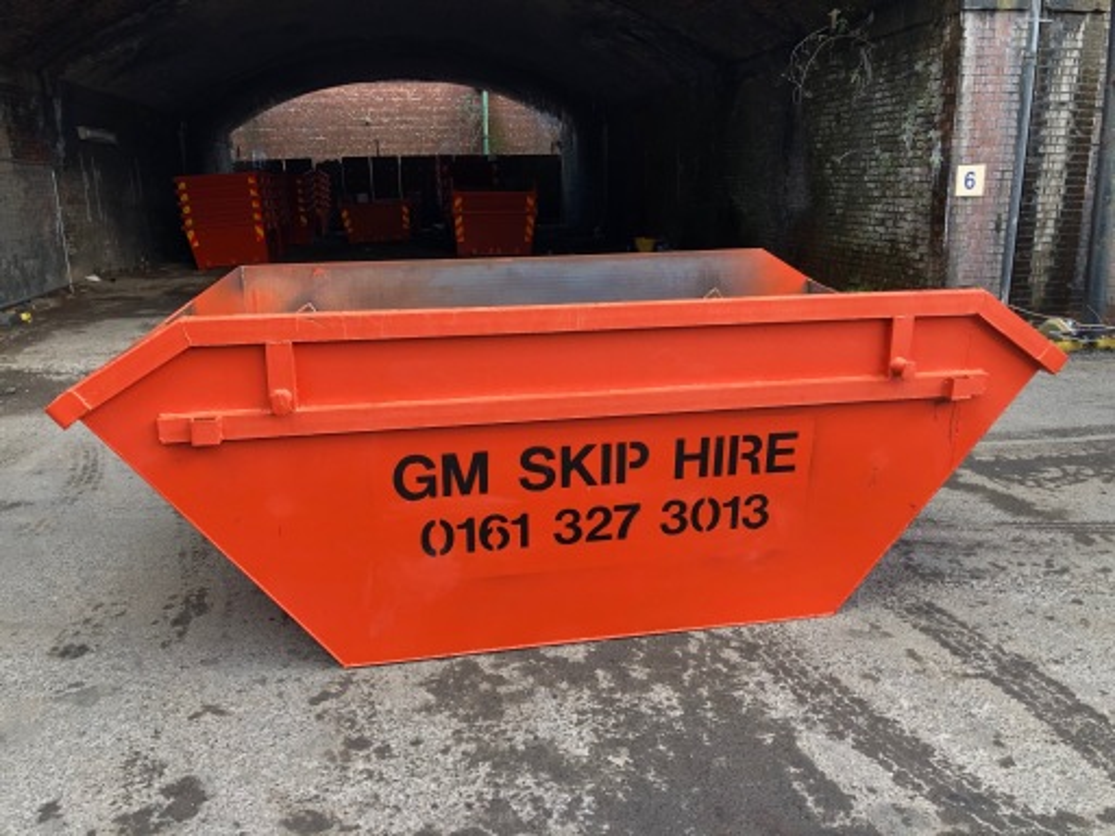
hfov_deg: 63.4
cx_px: 558
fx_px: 902
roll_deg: +3.1
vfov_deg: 49.7
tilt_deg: -14.8
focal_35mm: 28
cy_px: 418
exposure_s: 1/120
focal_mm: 3.99
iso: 25
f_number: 1.8
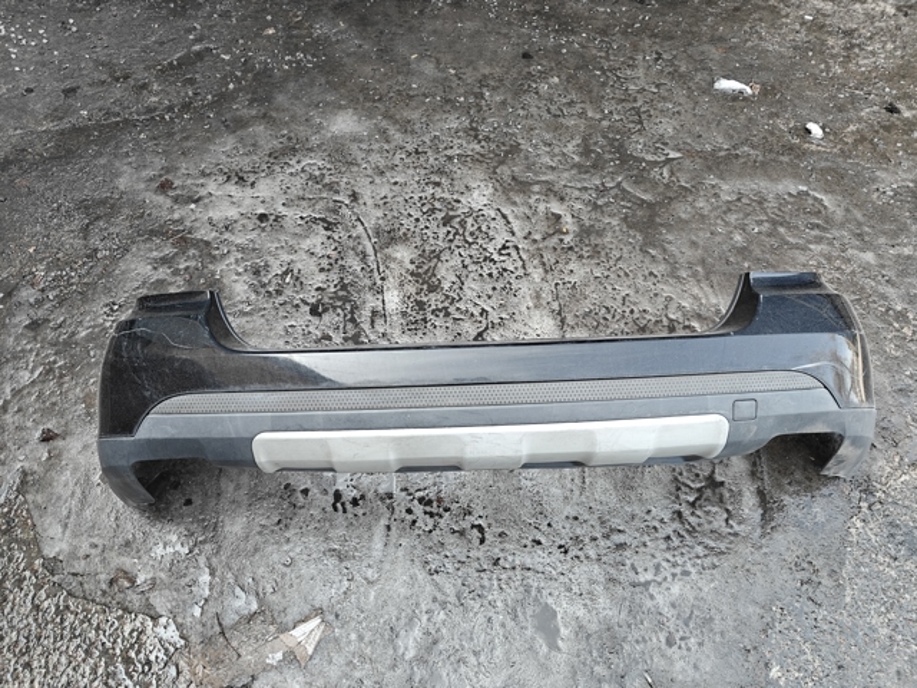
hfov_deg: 71.6
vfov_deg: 56.8
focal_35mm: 24
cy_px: 344
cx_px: 458
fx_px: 636
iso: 200
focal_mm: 5.59
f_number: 1.8
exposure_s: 1/179
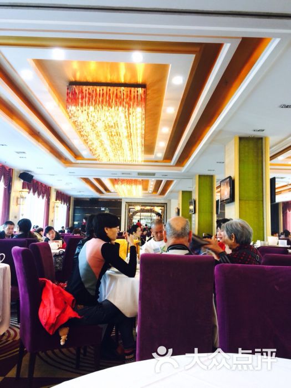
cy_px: 194
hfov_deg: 48.2
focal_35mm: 29
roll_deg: -0.3
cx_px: 146
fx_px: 325
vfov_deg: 61.7
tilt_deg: +4.8
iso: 80
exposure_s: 1/30
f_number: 2.2
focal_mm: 4.15
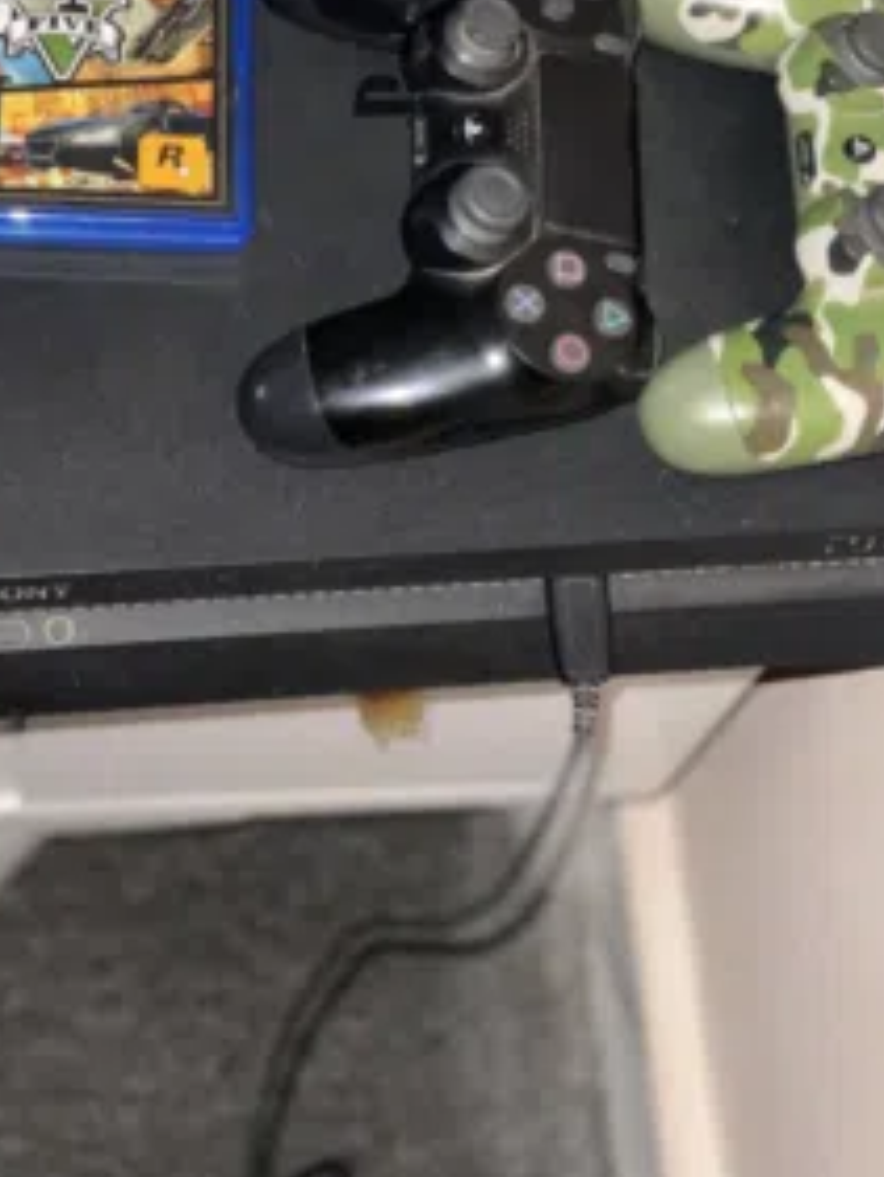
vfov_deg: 26.1
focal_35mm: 74
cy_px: 352
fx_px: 2518
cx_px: 364
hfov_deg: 19.9
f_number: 2
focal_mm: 6
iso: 100
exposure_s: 1/34
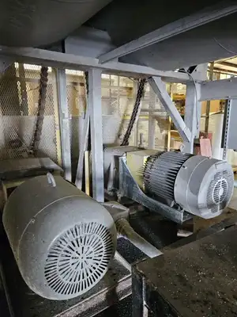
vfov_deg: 73.9
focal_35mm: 23
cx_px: 118
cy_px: 158
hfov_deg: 58.9
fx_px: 210
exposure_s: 1/40
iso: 640
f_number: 1.8
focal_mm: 5.4
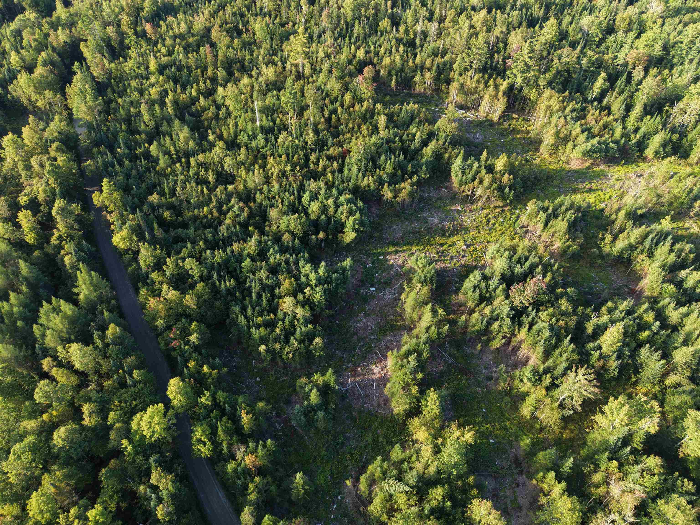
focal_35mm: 24
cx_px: 350
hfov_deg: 71.6
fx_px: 485
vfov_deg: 56.8
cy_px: 262
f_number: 1.8
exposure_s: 1/400
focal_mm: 8.67
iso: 100
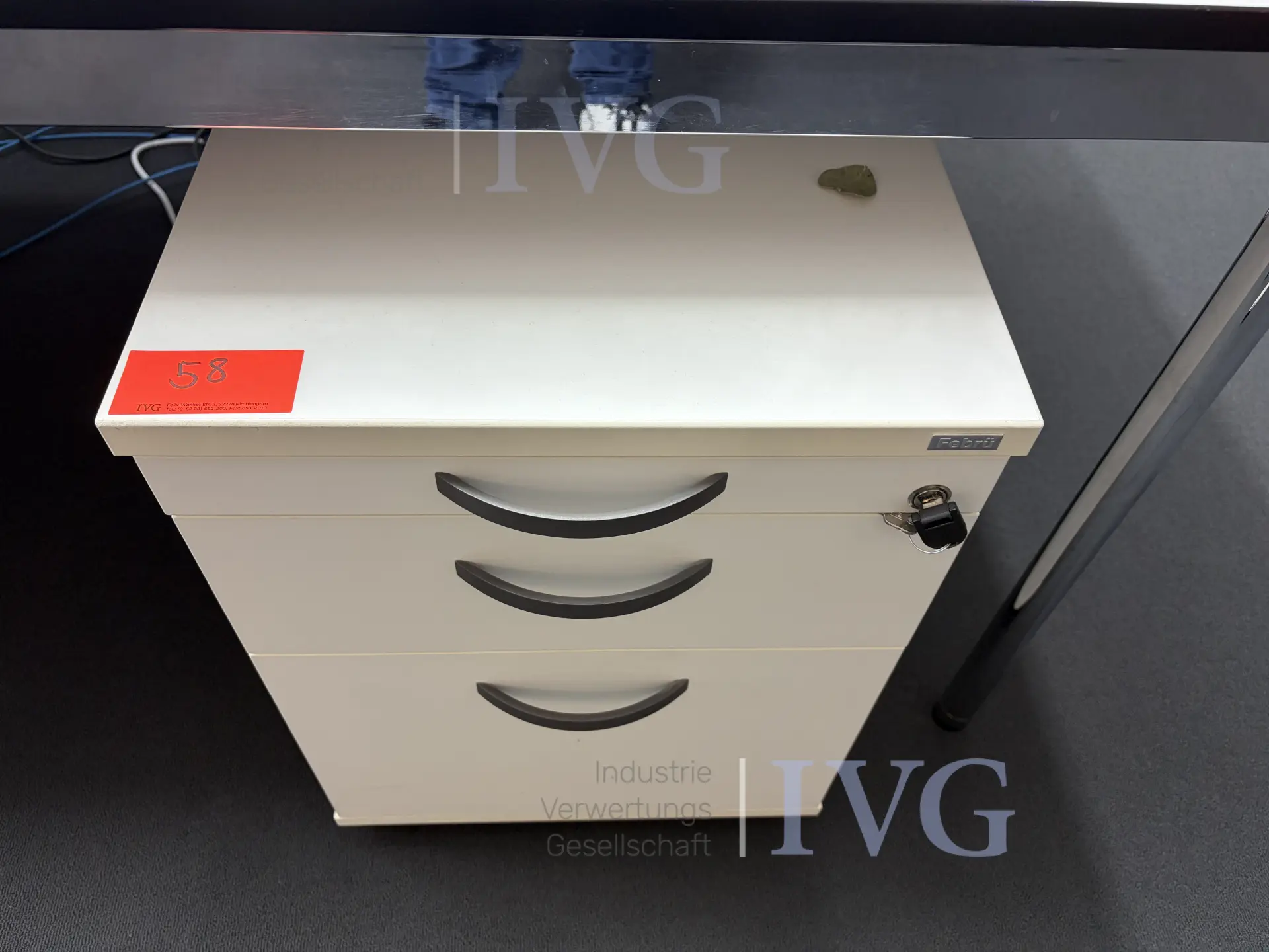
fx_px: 953
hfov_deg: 67.3
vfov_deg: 53.1
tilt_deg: -51.2
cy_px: 476
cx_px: 634
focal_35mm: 26
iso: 125
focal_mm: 5.96
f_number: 1.6
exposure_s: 1/100
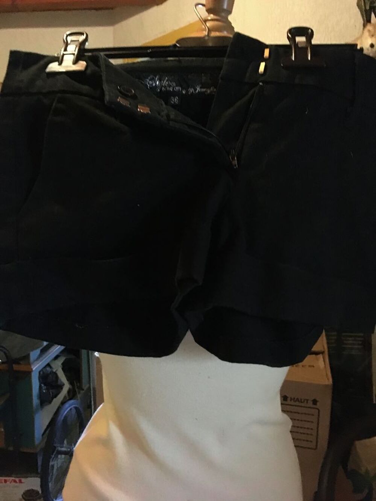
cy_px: 250
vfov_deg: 61.7
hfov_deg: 48.2
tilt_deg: -11.2
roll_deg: +0.0
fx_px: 420
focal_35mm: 29
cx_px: 188
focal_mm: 4.15
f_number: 2.2
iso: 1000
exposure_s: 1/17
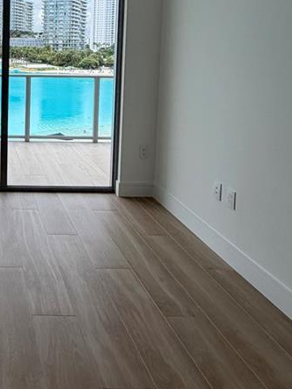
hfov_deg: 33.4
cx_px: -21
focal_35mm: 38
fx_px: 427
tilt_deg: -4.1
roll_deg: -0.9
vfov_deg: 46.3
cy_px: 75
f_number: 2.2
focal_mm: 2.22
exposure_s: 1/238
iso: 40
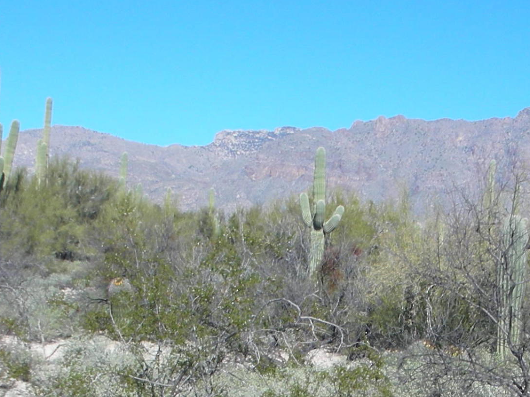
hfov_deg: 20.4
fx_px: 1470
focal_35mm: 96
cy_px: 426
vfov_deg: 15.0
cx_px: 348
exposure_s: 1/91.6
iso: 50
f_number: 8.5
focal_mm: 5.8
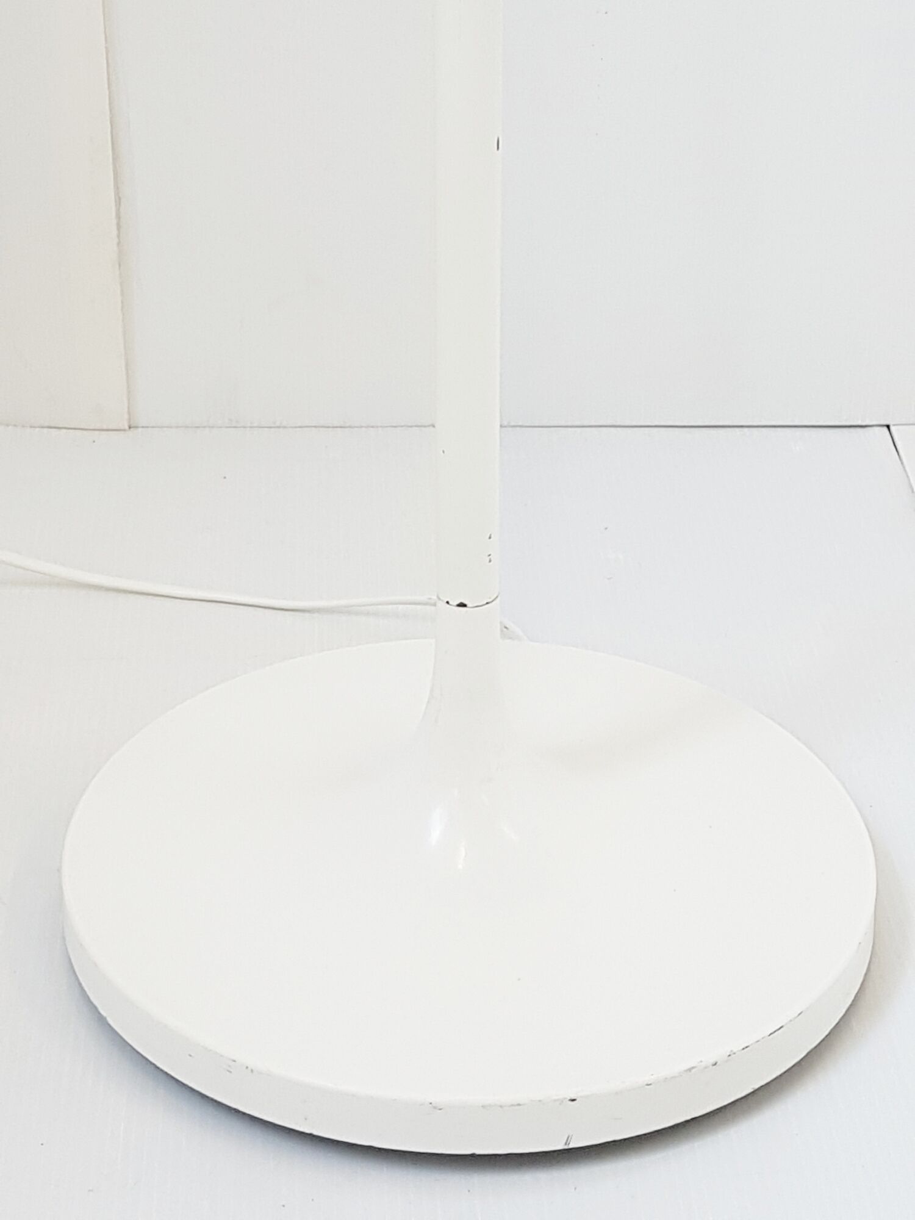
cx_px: 458
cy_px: 610
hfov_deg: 53.1
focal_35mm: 26
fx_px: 916
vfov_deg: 67.3
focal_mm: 4.2
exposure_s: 1/50
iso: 80
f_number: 1.7
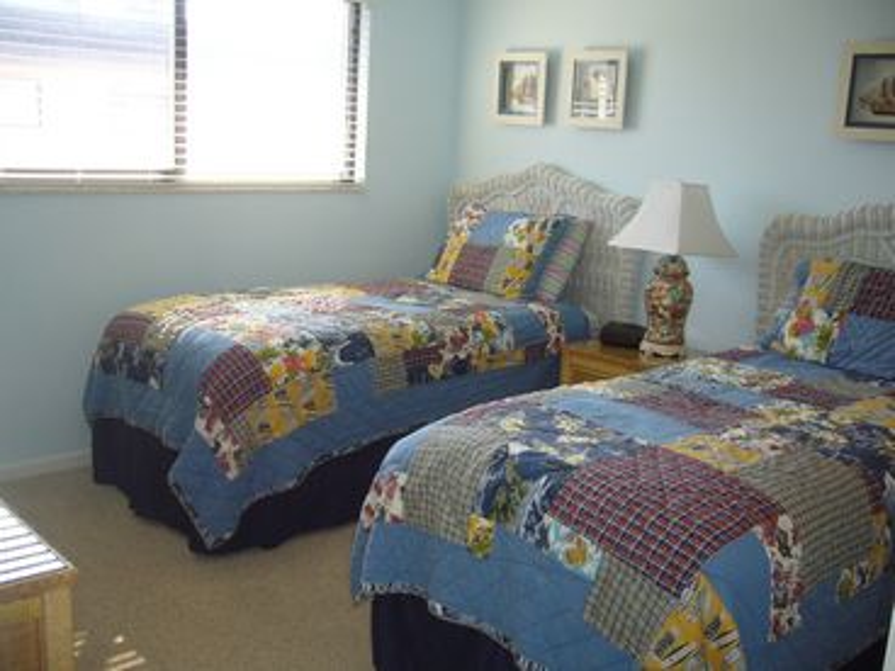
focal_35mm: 35
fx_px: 905
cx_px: 448
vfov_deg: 40.7
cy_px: 336
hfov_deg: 52.6
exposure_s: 1/60
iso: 80
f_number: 2.8
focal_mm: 5.8
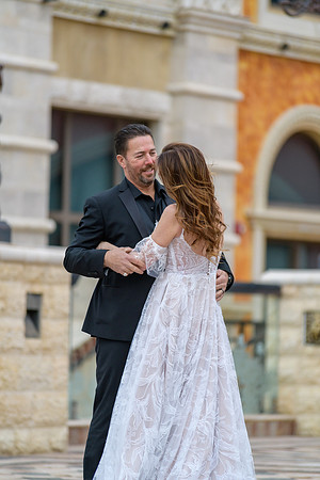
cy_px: 240
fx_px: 2666
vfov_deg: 10.3
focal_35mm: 200
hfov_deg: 6.9
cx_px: 160
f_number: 2.8
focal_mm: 200
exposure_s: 1/3200
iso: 400
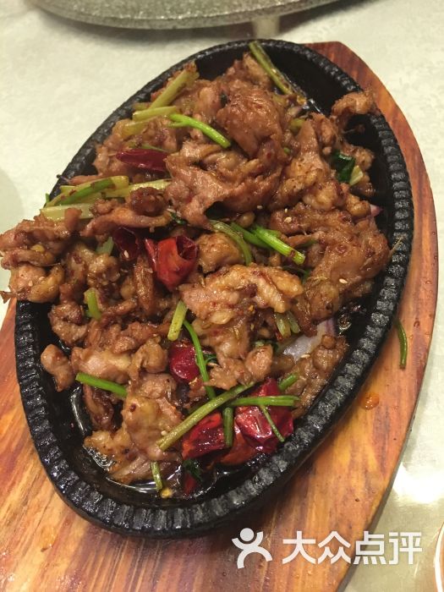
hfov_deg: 48.2
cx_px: 222
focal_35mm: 29
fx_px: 496
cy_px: 296
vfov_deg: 61.7
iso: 200
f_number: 2.2
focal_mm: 4.15
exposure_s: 1/17
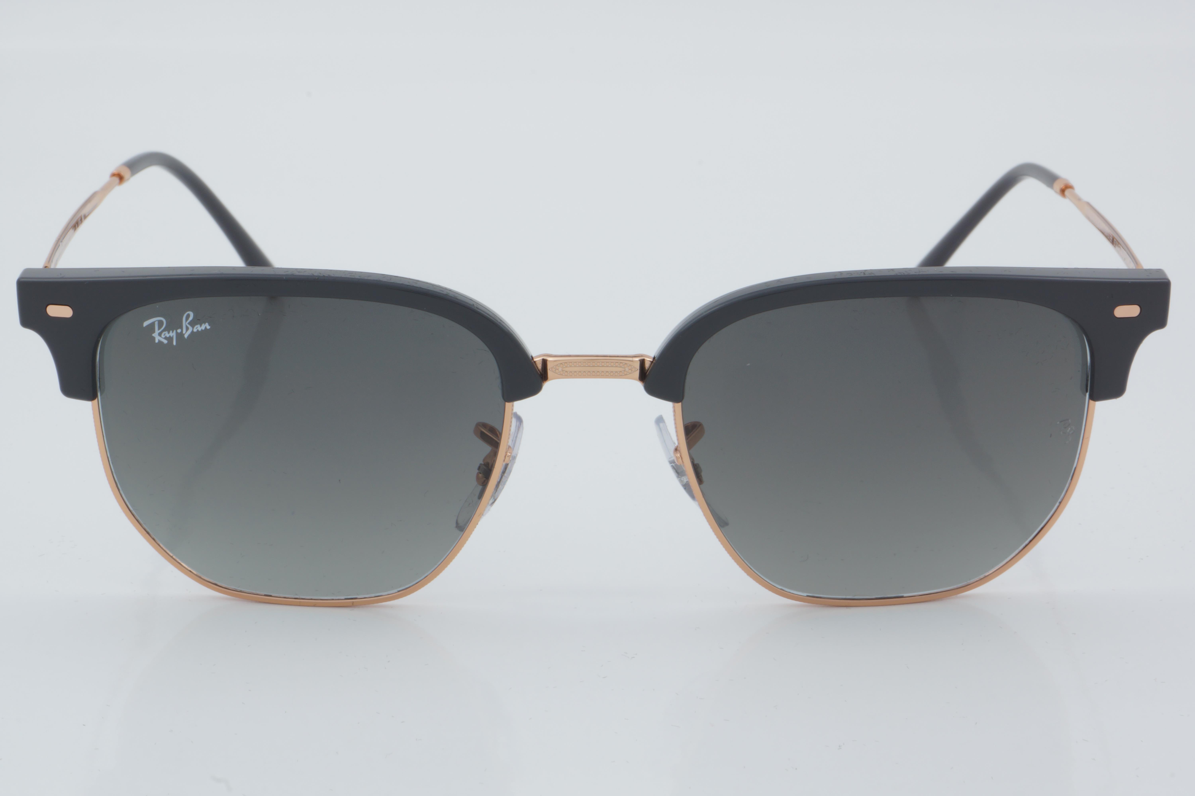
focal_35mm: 82
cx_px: 598
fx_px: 2738
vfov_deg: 16.6
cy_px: 398
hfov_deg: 24.6
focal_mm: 55
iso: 100
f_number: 32
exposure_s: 1/4
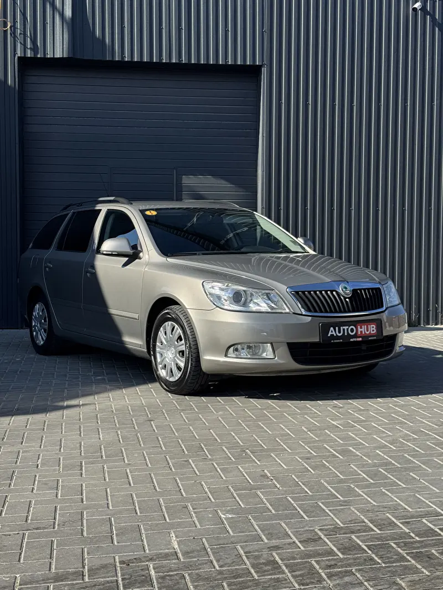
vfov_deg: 39.7
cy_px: 295
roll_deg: +0.1
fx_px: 819
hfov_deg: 30.3
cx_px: 222
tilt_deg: -1.9
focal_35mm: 48
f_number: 1.78
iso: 64
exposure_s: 1/4608
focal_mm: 6.76
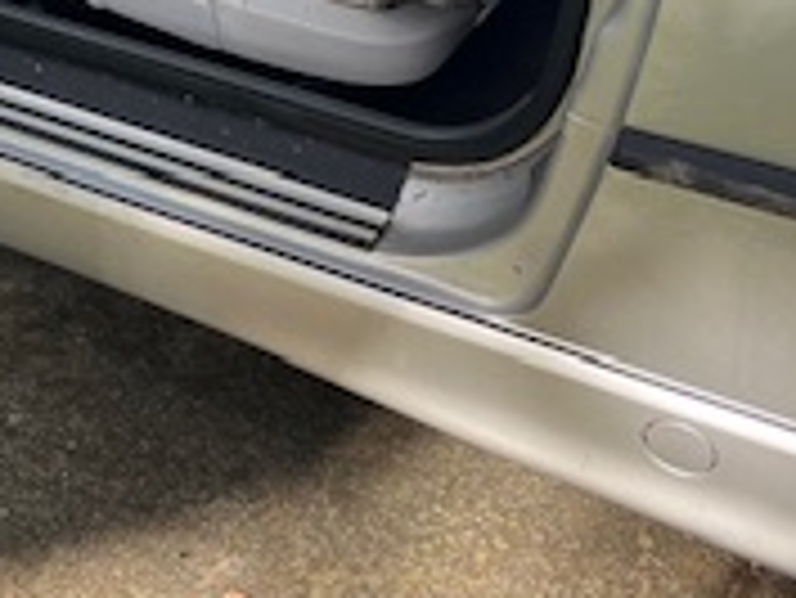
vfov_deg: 15.0
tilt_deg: -24.9
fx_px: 2163
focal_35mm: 94
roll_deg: +1.3
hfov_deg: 19.9
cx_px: -99
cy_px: -189
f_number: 1.6
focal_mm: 5.1
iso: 50
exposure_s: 1/427
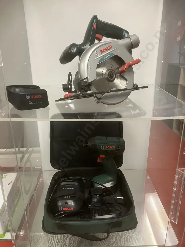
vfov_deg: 63.4
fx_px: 200
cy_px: 124
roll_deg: +1.1
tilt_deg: -17.8
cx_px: 92
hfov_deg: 49.7
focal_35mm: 28
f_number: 1.8
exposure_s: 1/50
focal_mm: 3.99
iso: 250
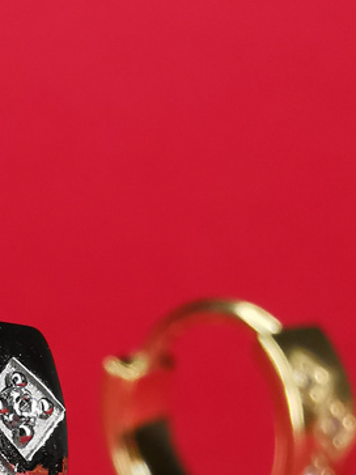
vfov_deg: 23.5
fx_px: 1098
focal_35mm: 80
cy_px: 462
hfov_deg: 18.2
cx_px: 47
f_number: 2.2
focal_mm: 2.35
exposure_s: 1/60
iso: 80
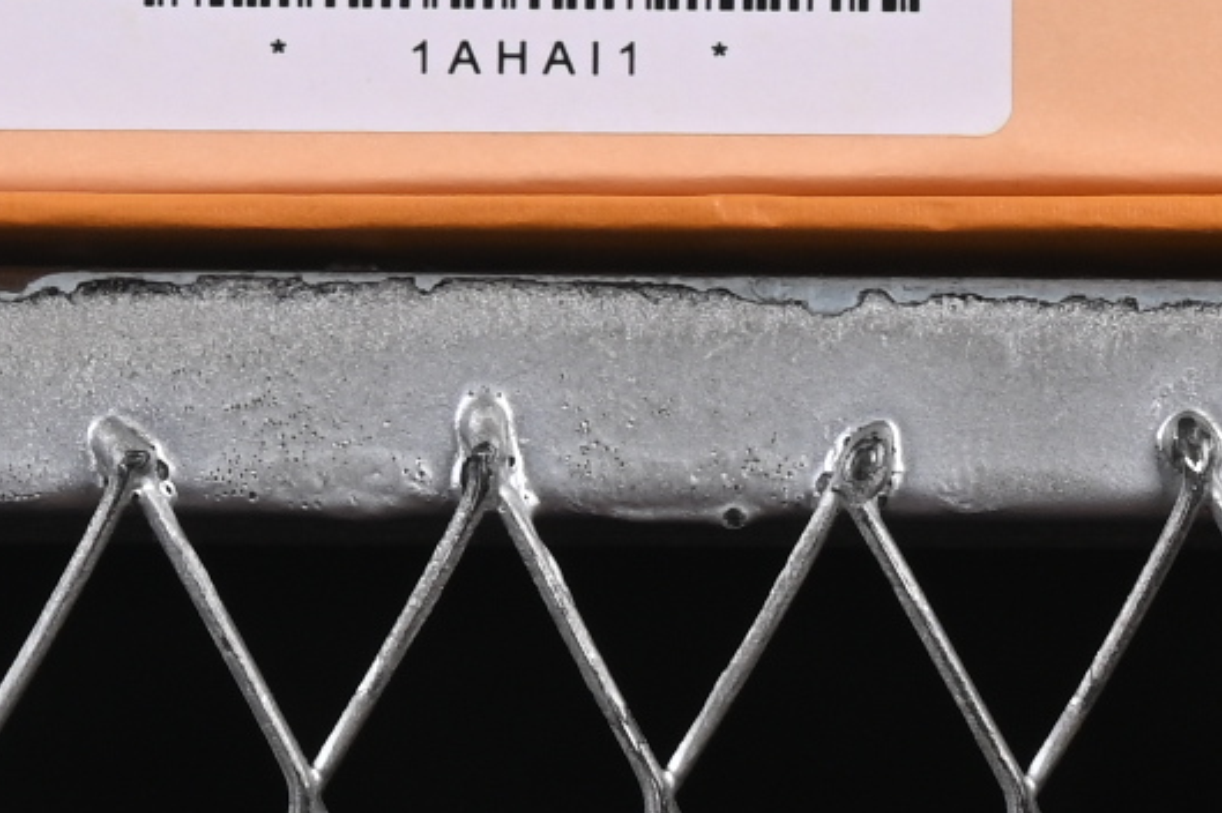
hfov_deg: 5.2
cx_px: 966
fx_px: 13399
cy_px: -1069
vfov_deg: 3.4
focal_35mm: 395
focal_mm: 50
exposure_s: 1/80
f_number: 8
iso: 160
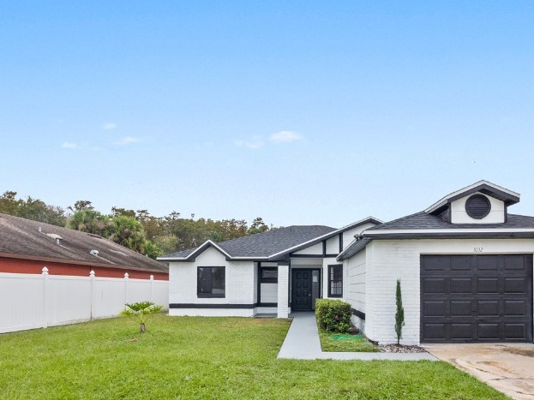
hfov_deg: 73.5
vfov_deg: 57.4
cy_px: 272
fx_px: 355
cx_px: 305
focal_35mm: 23
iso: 200
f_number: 8
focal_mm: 7
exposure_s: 1/400
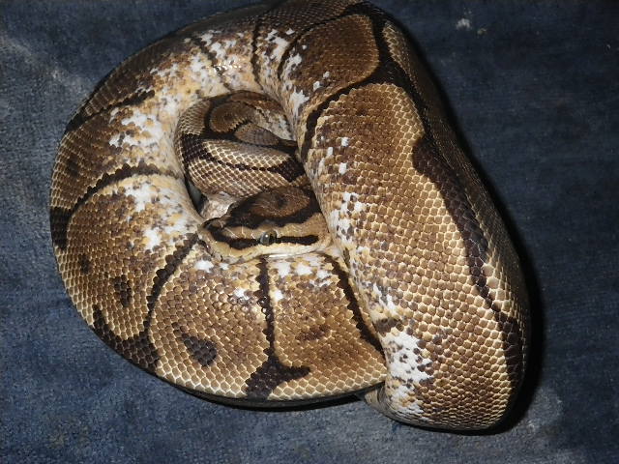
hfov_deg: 25.3
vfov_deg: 19.1
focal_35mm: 77
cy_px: 232
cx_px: 310
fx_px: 1377
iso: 400
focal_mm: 13.7
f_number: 4.8
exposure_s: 1/100
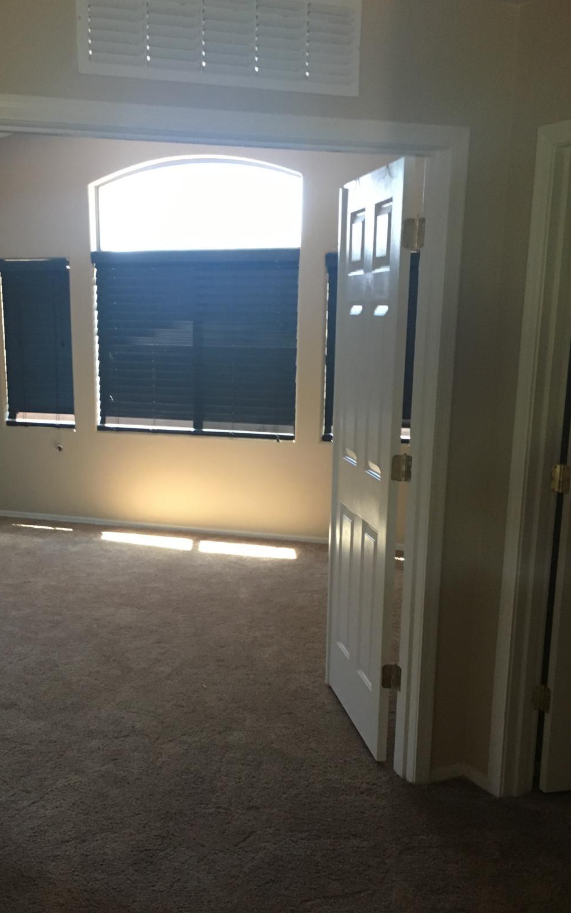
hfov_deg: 32.6
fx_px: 971
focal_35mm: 39
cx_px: 208
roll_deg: +0.5
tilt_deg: -14.2
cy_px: 557
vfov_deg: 50.0
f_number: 2.2
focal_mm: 4.15
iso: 200
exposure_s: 1/24
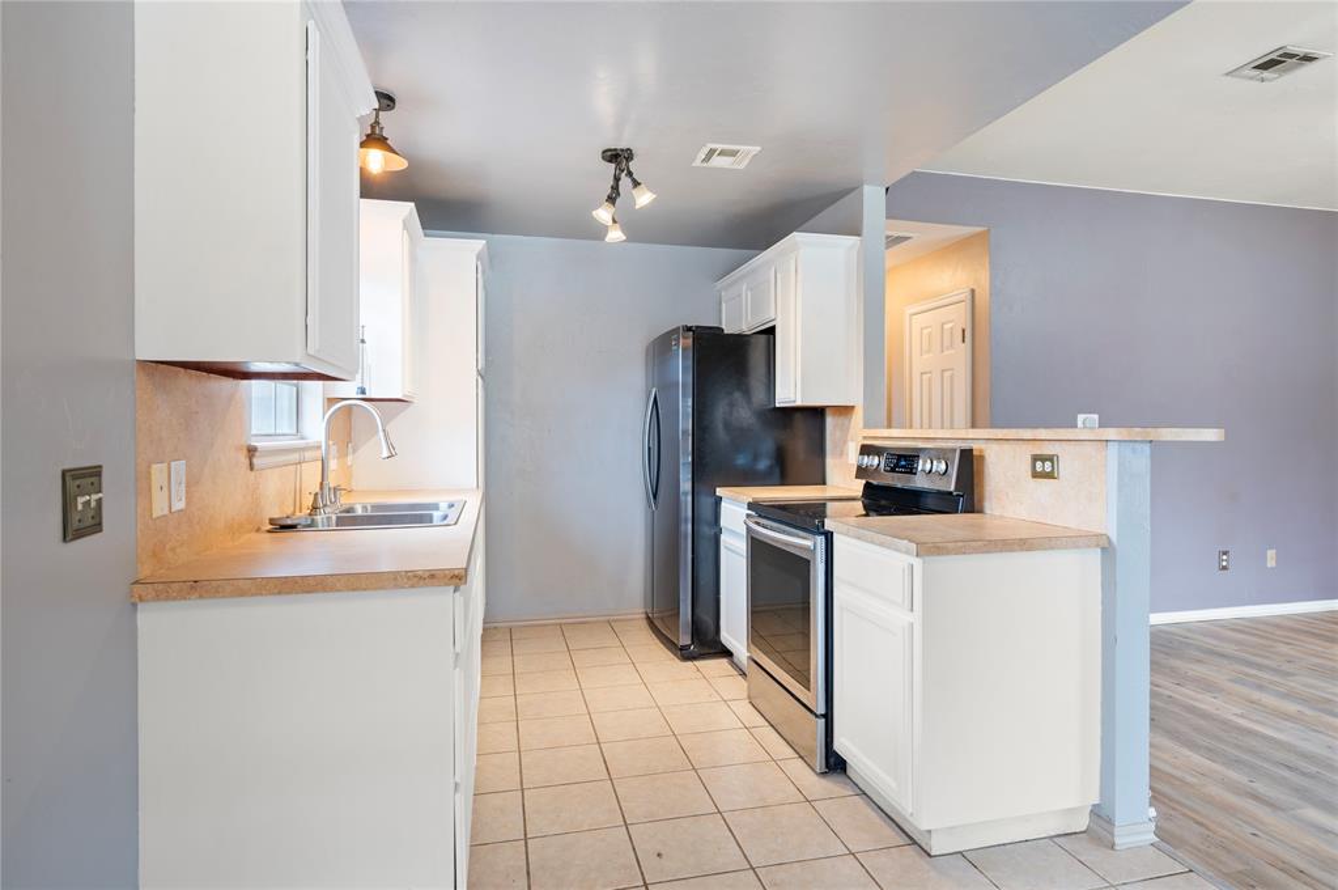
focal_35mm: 20
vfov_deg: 63.1
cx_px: 669
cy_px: 445
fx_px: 724
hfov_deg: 85.5
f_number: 8
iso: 100
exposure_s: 1.6
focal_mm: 19.5
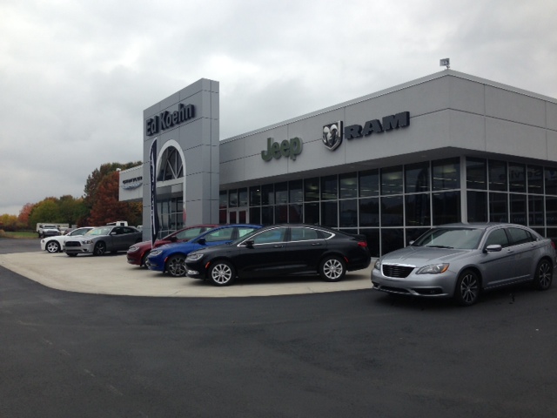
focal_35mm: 33
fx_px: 531
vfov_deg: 42.9
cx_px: 278
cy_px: 209
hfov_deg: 55.4
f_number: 2.4
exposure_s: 1/596
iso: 50
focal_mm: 4.12
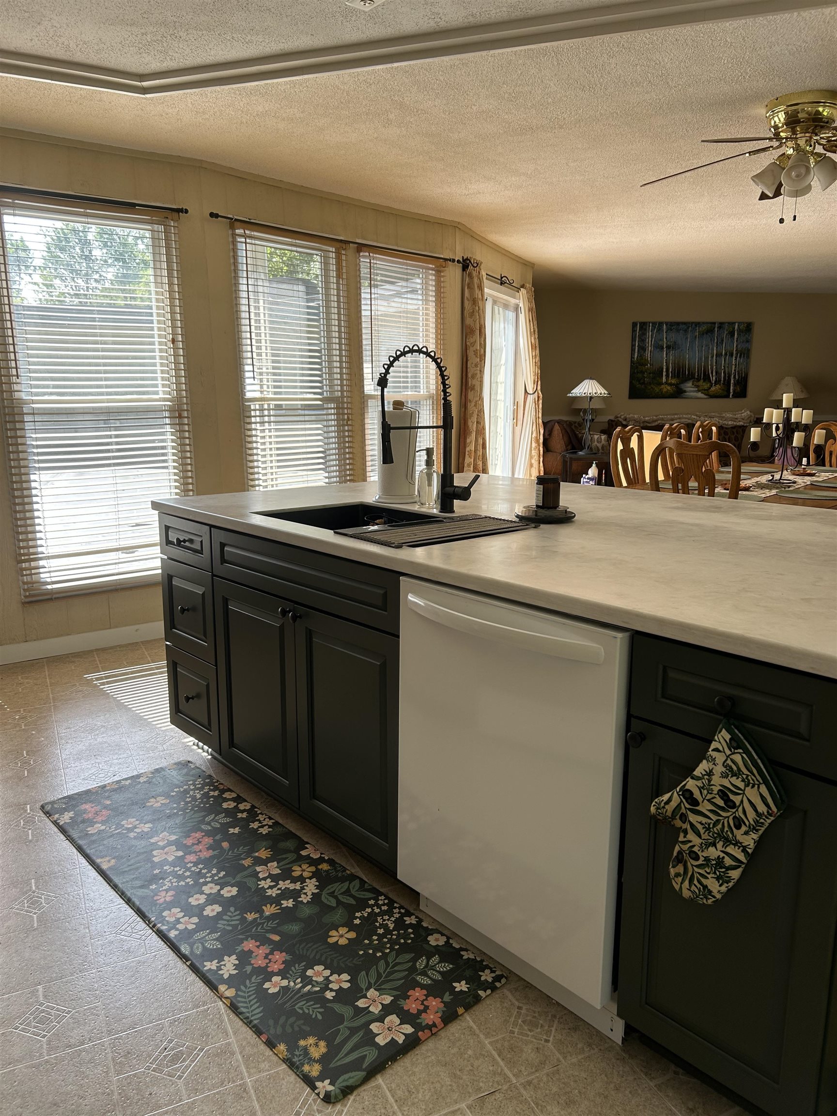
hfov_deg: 53.1
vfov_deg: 67.3
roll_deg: +0.0
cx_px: 418
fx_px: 838
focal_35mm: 26
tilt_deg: -11.5
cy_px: 558
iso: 50
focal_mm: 5.7
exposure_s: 1/330
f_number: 1.5
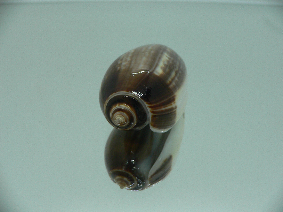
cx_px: 142
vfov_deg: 40.7
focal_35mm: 35
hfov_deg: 52.6
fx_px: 286
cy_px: 106
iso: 100
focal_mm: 4.6
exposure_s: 1/60
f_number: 2.8
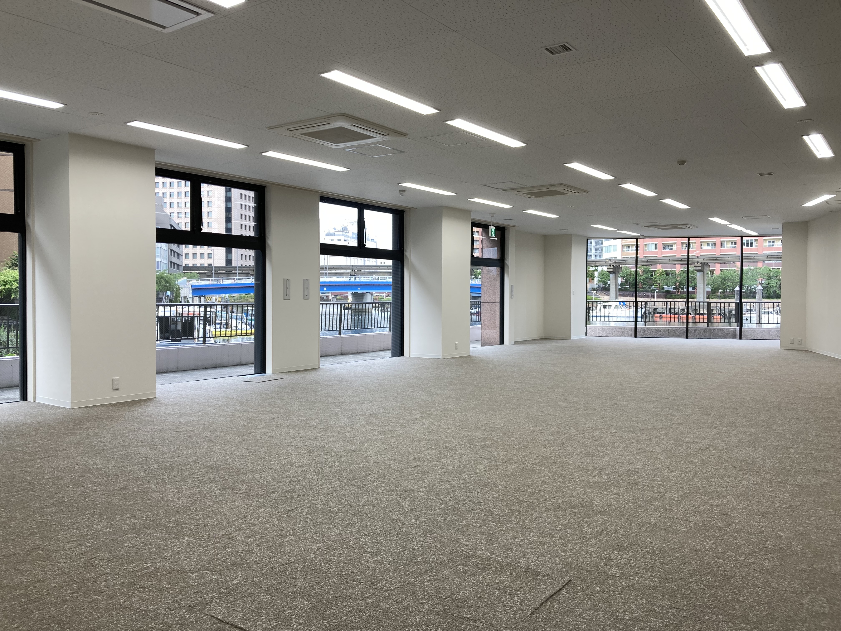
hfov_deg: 63.4
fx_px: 680
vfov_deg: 49.7
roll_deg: -0.5
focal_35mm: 28
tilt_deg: -2.1
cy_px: 316
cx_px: 420
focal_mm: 3.99
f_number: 1.8
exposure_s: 1/100
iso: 25
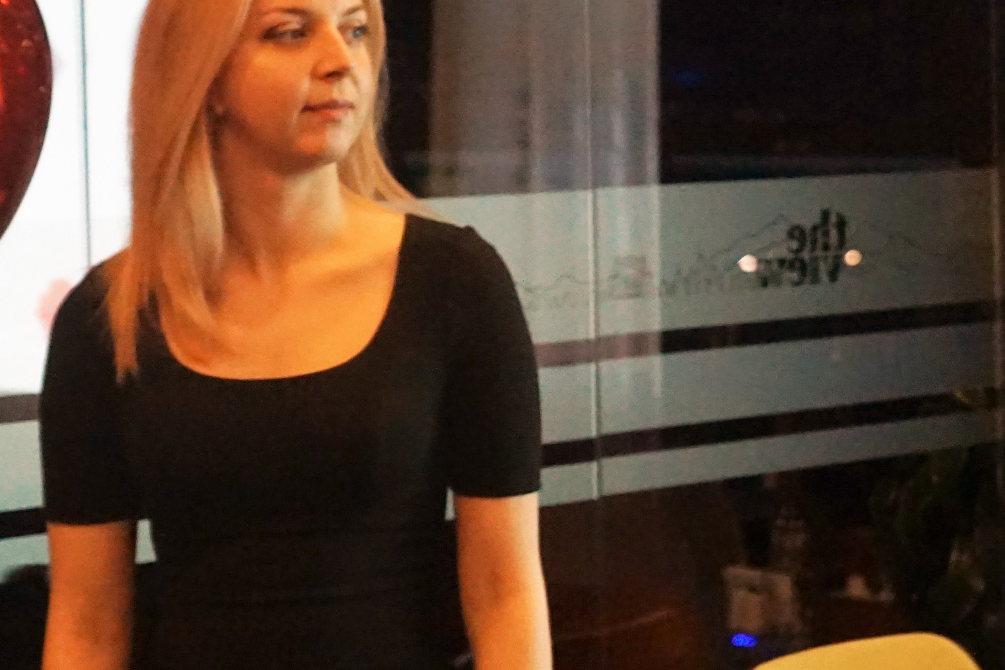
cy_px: 252
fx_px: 3936
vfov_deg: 9.7
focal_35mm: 141
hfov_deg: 14.2
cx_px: 1087
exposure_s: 1/80
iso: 3200
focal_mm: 40
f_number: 4
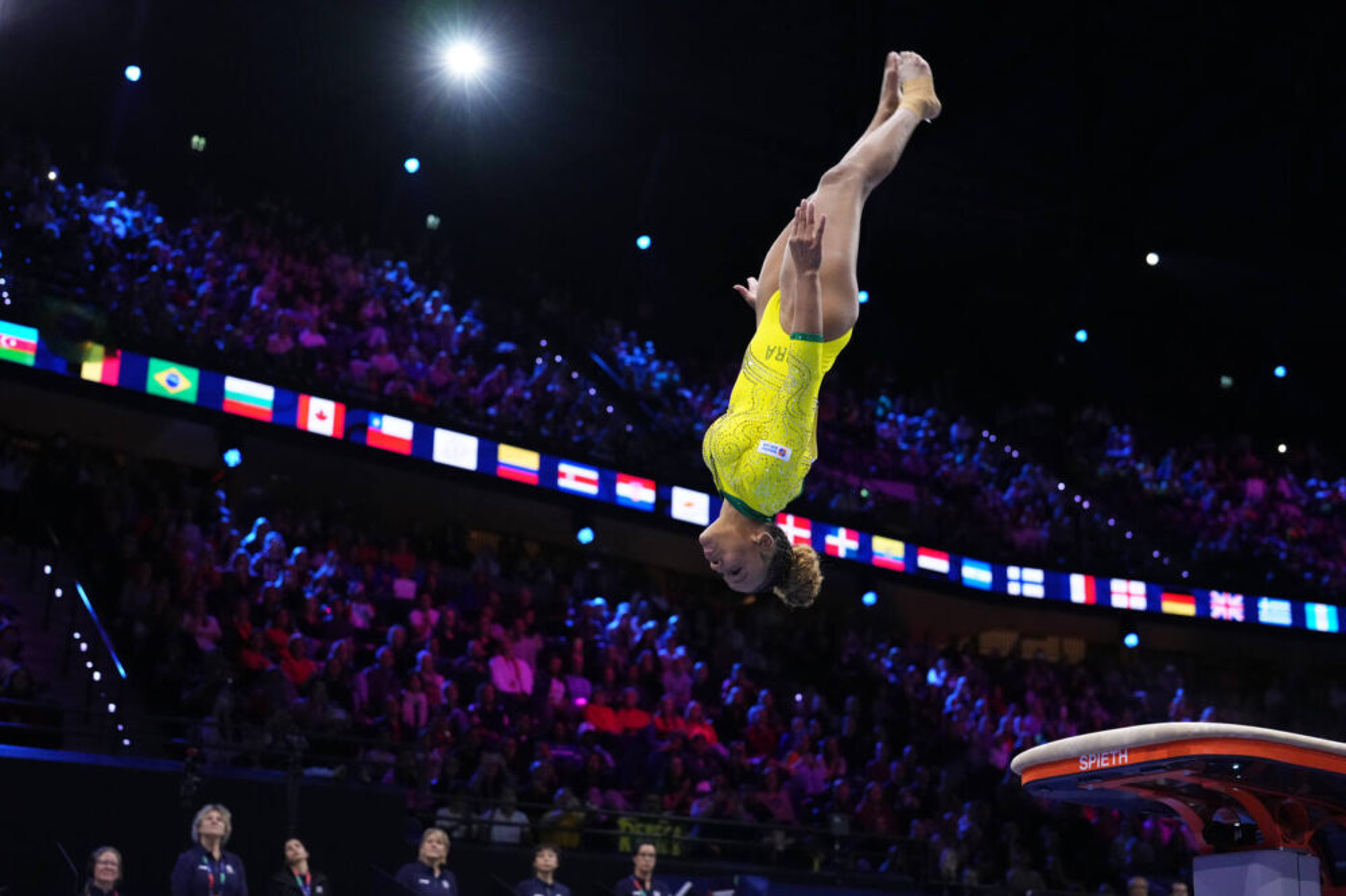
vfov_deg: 27.0
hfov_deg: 39.6
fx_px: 1869
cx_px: 673
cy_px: 448
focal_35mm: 50
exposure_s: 1/1250
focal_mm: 50
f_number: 2.5
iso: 4000
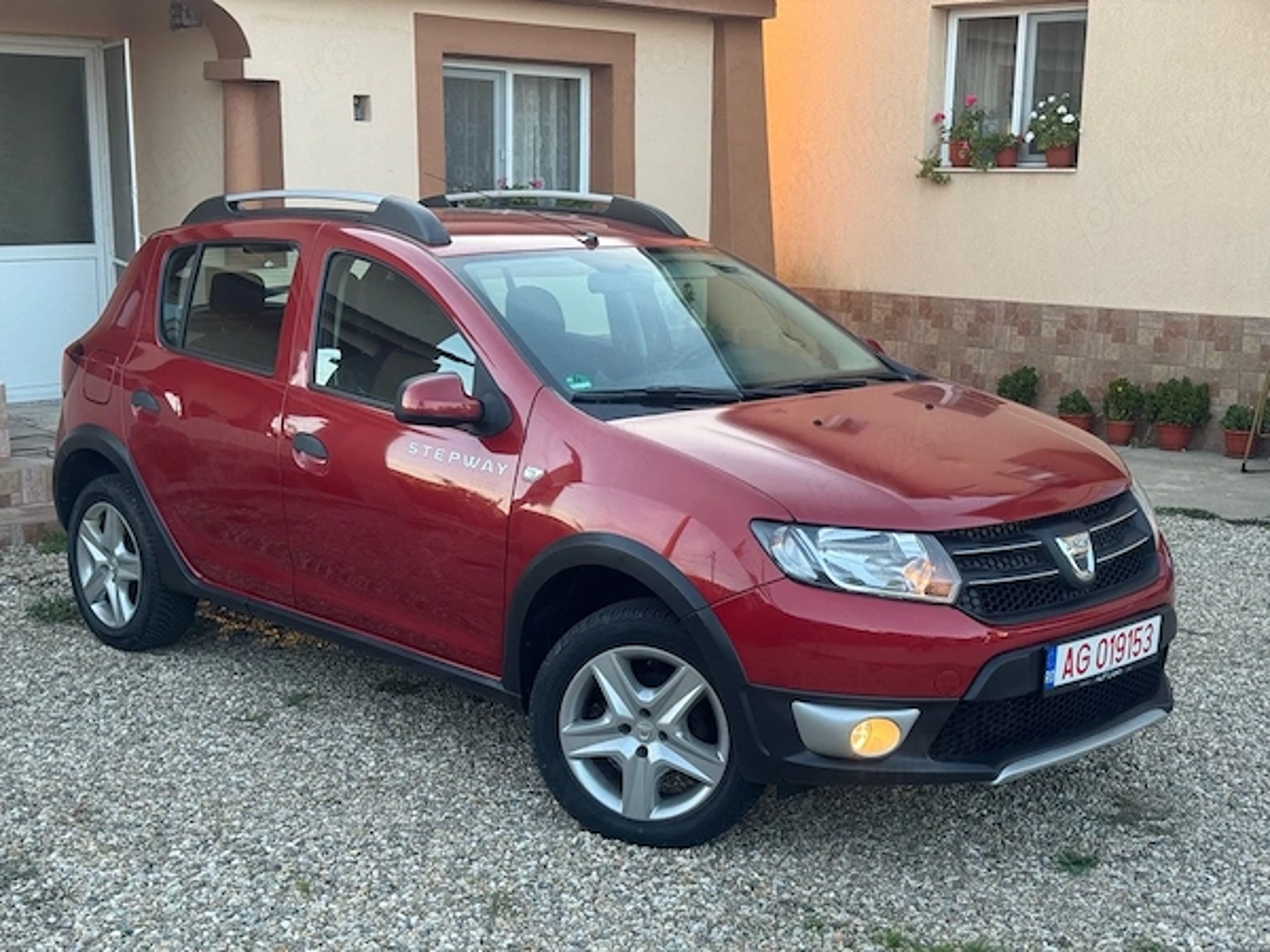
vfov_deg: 30.3
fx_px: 1761
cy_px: 476
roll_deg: -0.5
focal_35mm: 48
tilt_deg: -9.9
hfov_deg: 39.7
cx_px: 635
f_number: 1.78
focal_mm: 6.76
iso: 64
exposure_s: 1/218
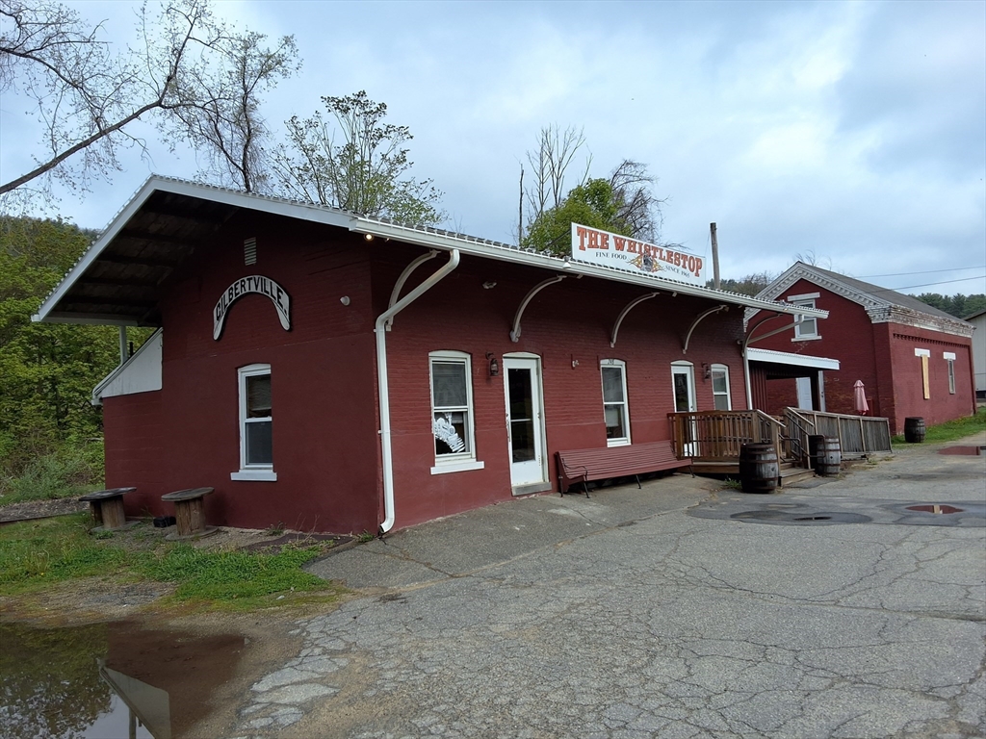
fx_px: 798
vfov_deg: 49.7
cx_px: 493
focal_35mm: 28
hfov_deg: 63.4
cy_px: 370
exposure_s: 1/1517
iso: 32
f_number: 1.9
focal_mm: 2.91
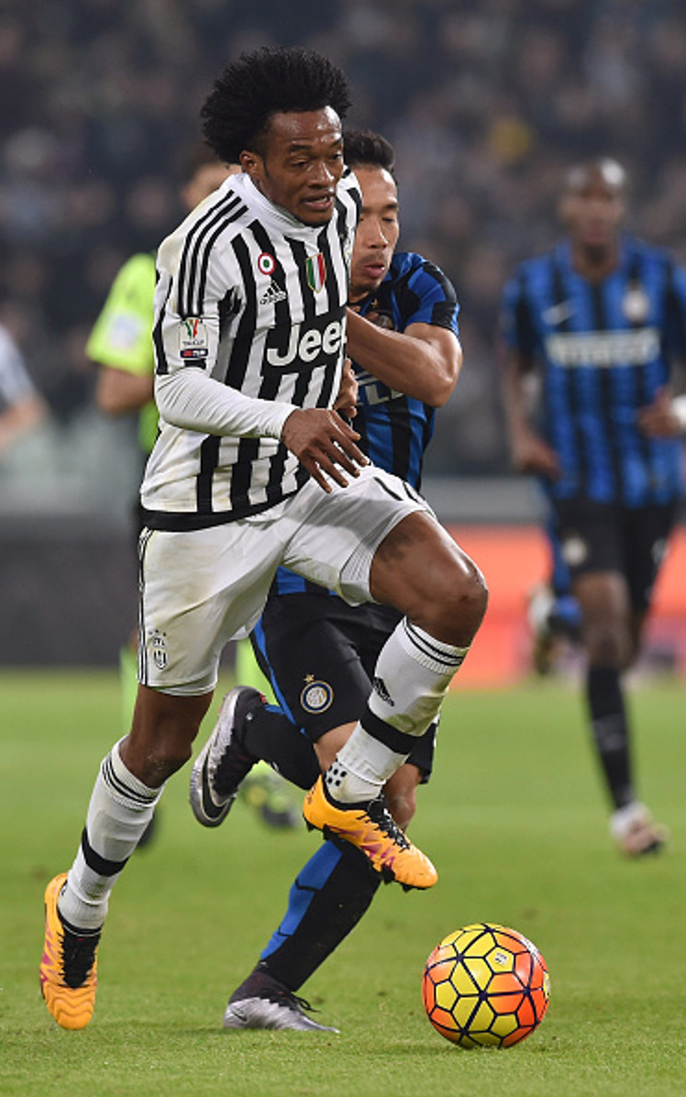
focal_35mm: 409
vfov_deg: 5.1
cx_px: 361
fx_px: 12229
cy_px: 548
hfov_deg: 3.2
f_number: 4
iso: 1600
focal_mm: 400
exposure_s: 1/1600
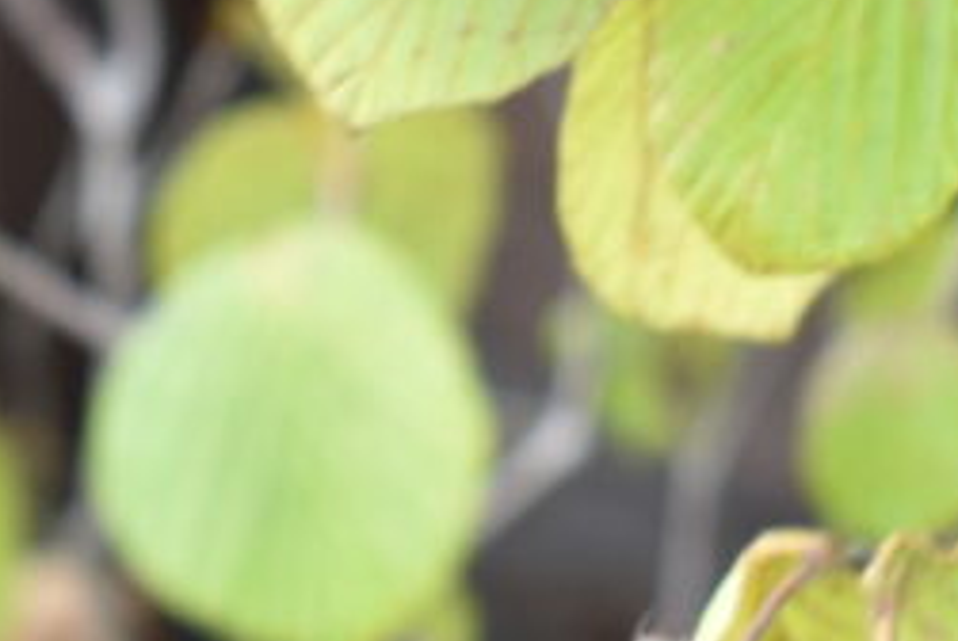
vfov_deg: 4.9
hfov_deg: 7.3
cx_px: 466
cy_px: -162
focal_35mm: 281
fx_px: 7486
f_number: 5.3
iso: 100
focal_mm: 46
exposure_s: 1/40
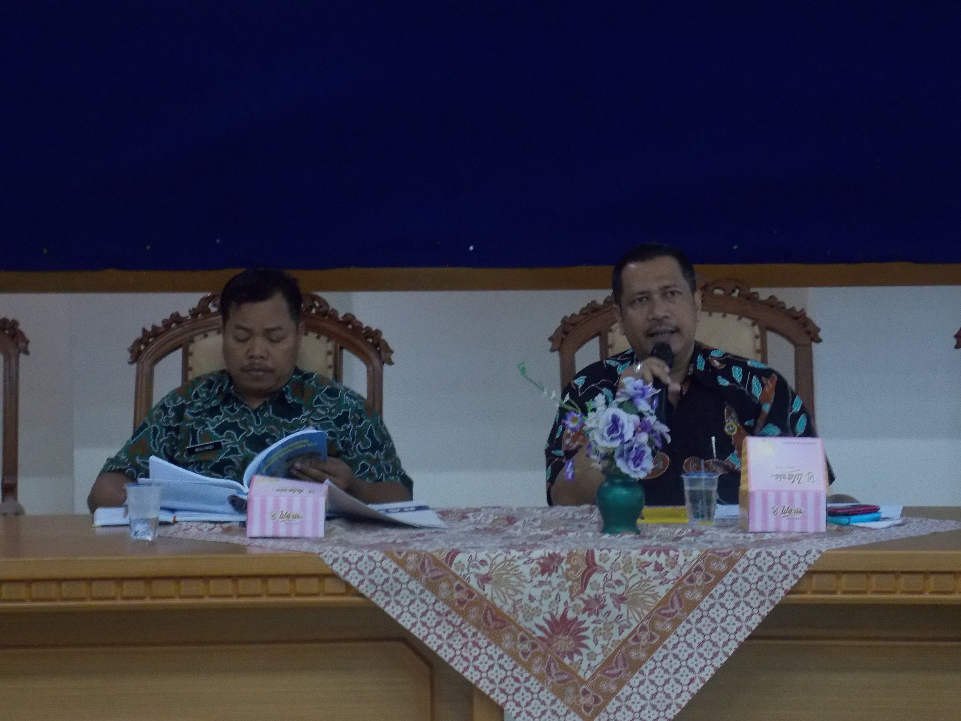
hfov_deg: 18.4
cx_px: 480
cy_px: 360
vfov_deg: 13.8
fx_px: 2971
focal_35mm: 107
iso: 400
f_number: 4.7
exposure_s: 1/6
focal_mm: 19.1
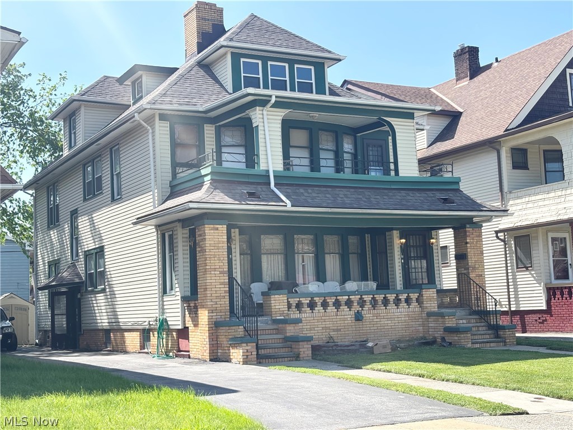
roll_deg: +1.7
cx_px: 286
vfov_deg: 28.0
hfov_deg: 36.8
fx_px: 861
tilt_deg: +6.1
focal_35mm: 52
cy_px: 215
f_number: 1.6
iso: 32
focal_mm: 5.96
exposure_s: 1/1344
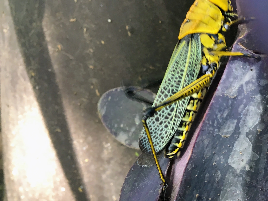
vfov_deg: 30.8
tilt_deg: -21.6
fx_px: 364
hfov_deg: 39.2
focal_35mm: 47
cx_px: 205
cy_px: 115
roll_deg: -11.8
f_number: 2.2
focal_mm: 4.15
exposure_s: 1/30
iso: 50
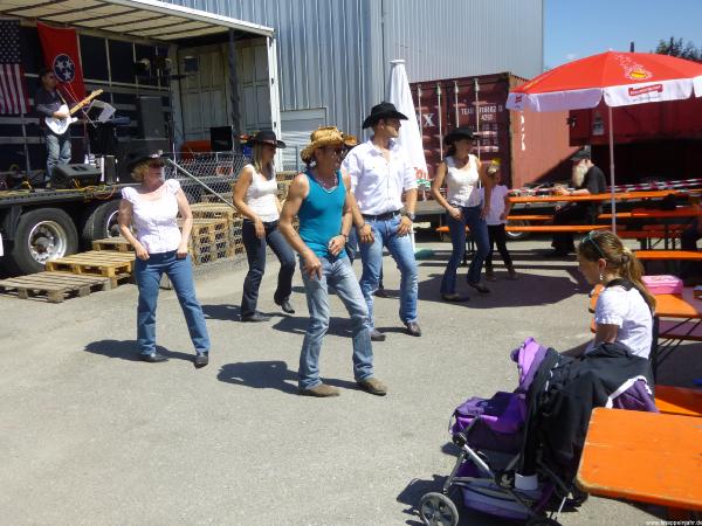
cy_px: 263
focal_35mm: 31
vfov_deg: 45.4
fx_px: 629
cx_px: 351
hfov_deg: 58.4
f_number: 3.4
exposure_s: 1/800
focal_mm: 5.6
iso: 100
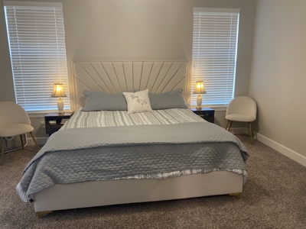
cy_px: 114
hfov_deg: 67.3
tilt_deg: -13.1
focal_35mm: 26
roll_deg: -0.3
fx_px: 230
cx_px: 153
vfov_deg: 53.1
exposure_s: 1/60
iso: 125
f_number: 1.8
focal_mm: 4.25
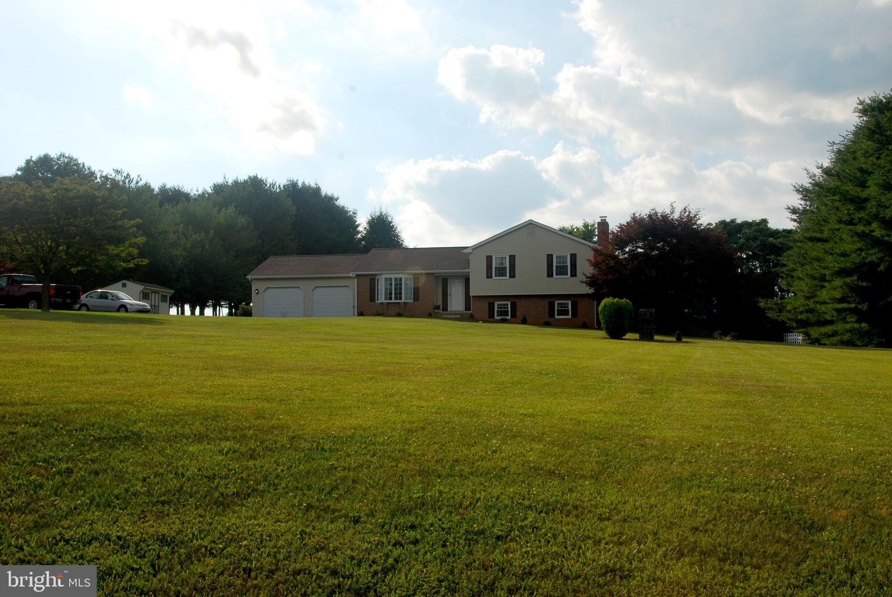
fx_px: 1079
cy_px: 298
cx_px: 446
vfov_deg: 30.9
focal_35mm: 44
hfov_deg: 44.9
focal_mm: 29
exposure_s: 1/180
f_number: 19
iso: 200
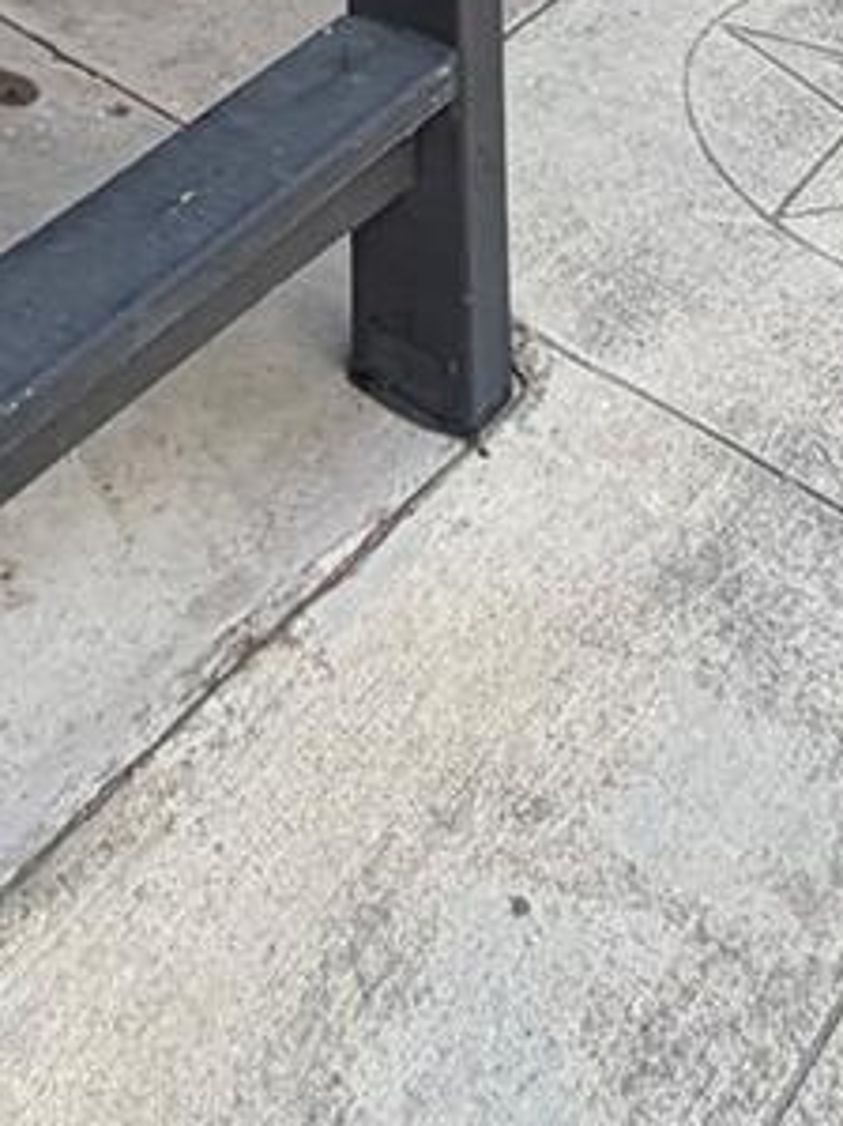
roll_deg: +1.0
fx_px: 2340
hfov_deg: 20.0
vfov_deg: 15.7
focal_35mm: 72
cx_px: 56
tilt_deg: +4.6
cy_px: -1495
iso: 40
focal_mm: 2.22
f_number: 2.2
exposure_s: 1/522
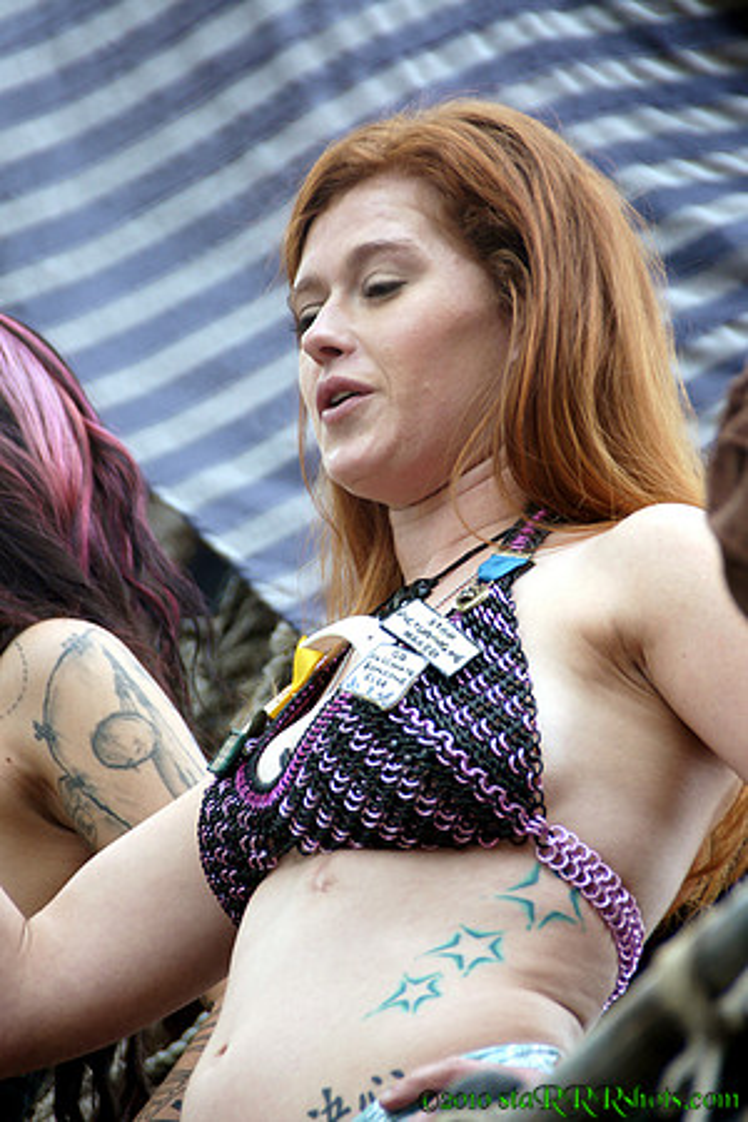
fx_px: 14024
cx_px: 374
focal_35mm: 450
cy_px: 561
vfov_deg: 4.6
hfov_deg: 3.1
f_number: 6.3
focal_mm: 300
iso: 400
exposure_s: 1/200
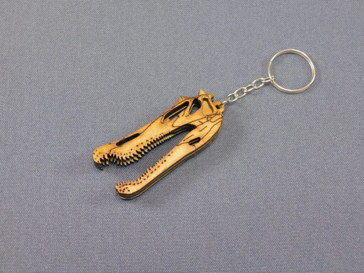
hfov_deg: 29.4
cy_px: 136
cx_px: 182
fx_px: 694
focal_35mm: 66
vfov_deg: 22.3
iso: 400
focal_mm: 11.7
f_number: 4.2
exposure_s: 1/8
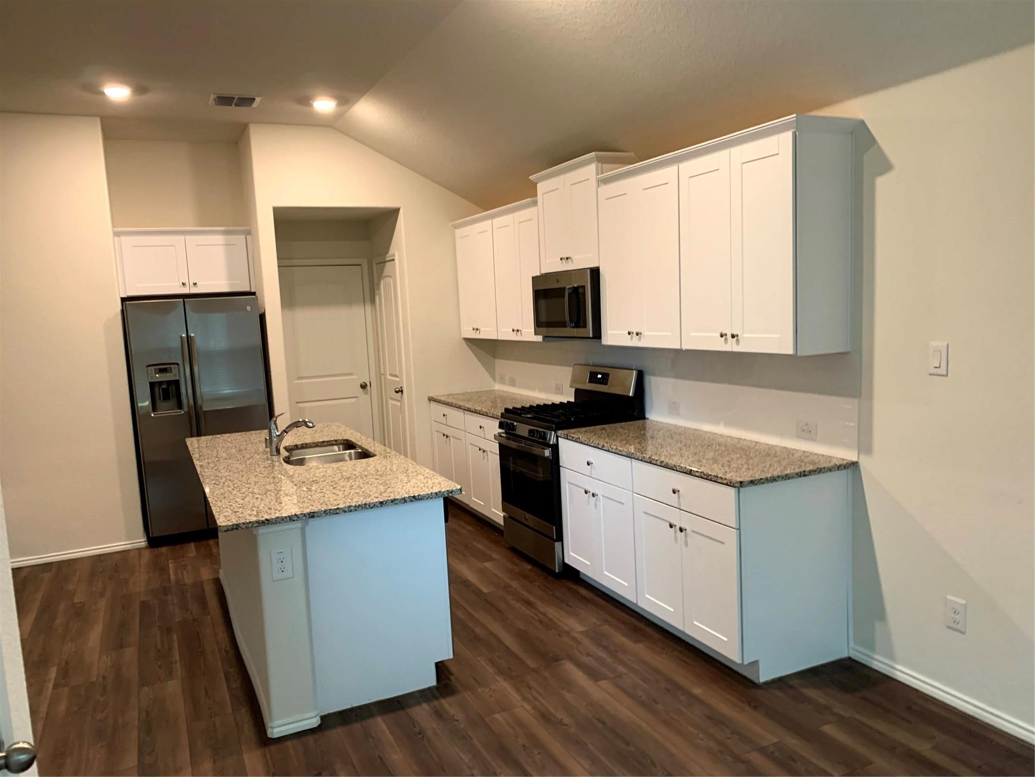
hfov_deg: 67.3
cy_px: 388
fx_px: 777
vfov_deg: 53.1
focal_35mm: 26
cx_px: 518
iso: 250
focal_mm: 4.25
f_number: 1.8
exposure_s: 1/60
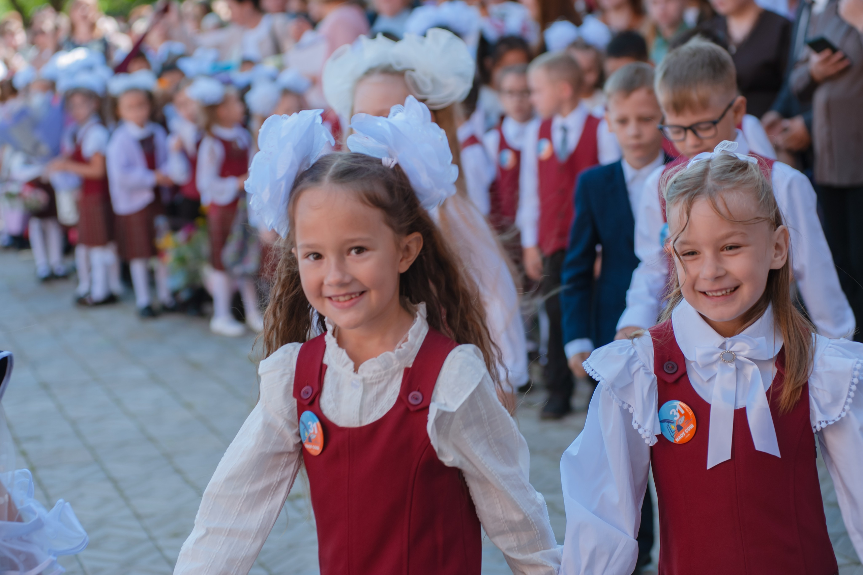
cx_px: 432
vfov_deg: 17.0
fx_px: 1917
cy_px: 288
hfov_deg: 25.4
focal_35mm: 80
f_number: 4.5
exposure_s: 1/200
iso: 200
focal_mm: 80
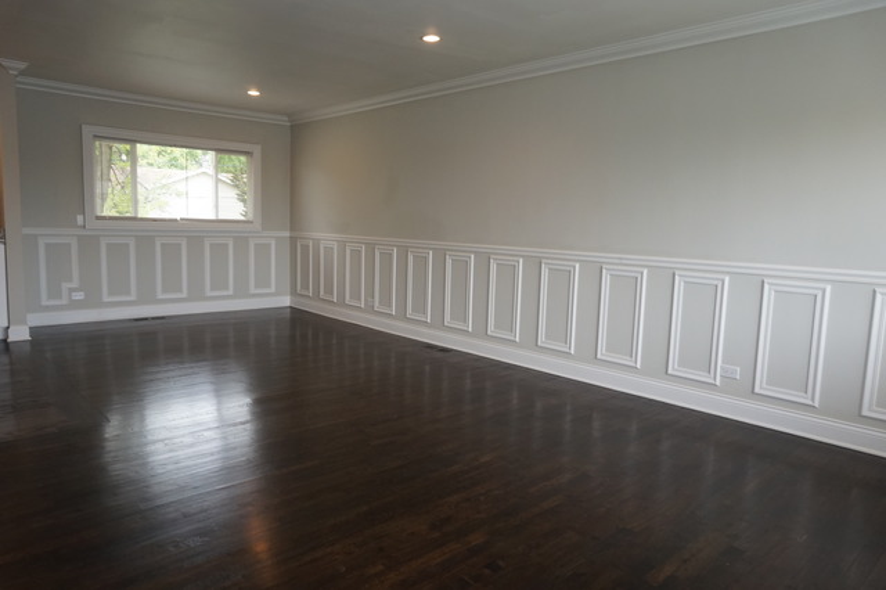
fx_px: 590
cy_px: 295
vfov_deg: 53.1
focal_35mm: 24
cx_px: 443
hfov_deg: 73.8
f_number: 7.1
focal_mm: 16
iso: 640
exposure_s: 1/60
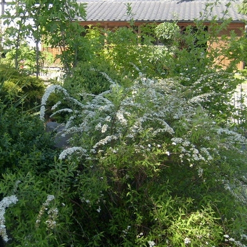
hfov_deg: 30.0
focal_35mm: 56
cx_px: 59
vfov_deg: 30.5
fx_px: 452
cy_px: 106
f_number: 7.1
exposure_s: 1/90
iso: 80
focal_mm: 5.8
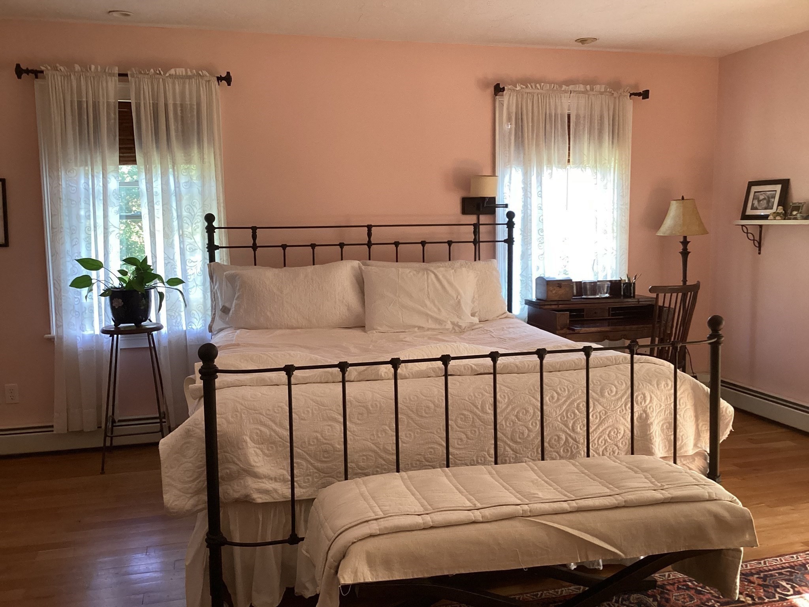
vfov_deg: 45.4
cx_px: 404
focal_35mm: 31
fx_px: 724
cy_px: 304
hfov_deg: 58.4
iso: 250
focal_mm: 3.3
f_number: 2.4
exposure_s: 1/60
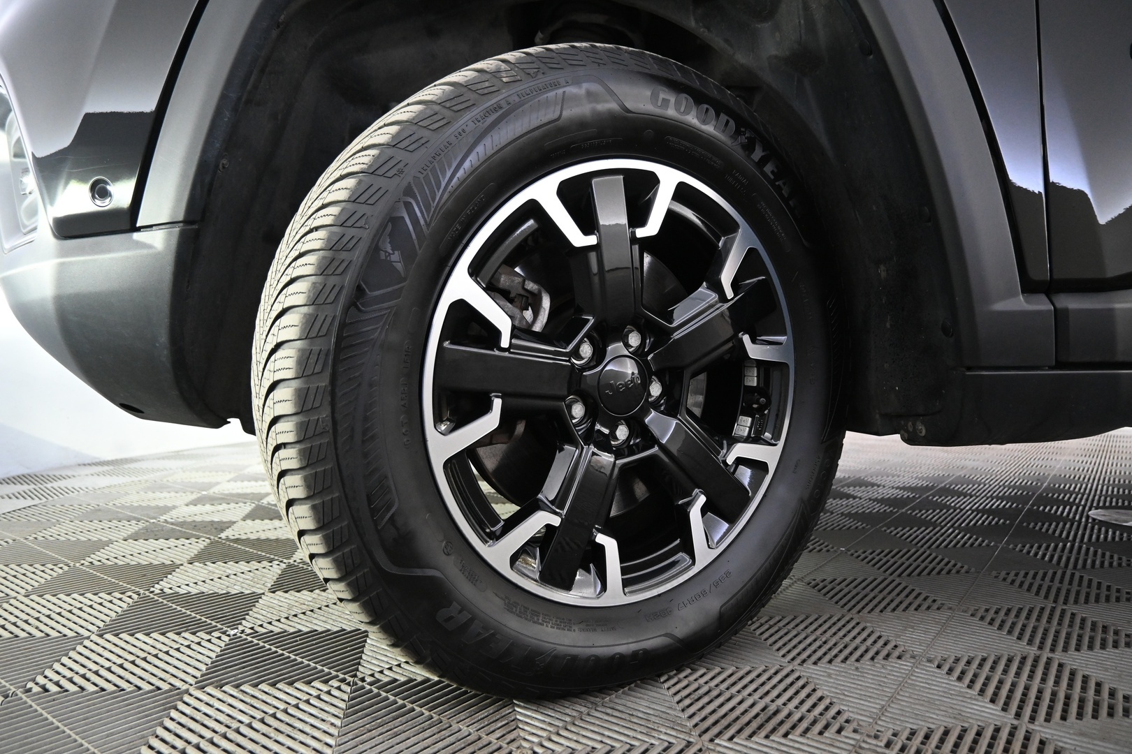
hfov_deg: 73.7
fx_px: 755
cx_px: 566
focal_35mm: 24
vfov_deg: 53.1
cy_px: 377
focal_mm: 16
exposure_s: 1/25
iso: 2500
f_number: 3.5
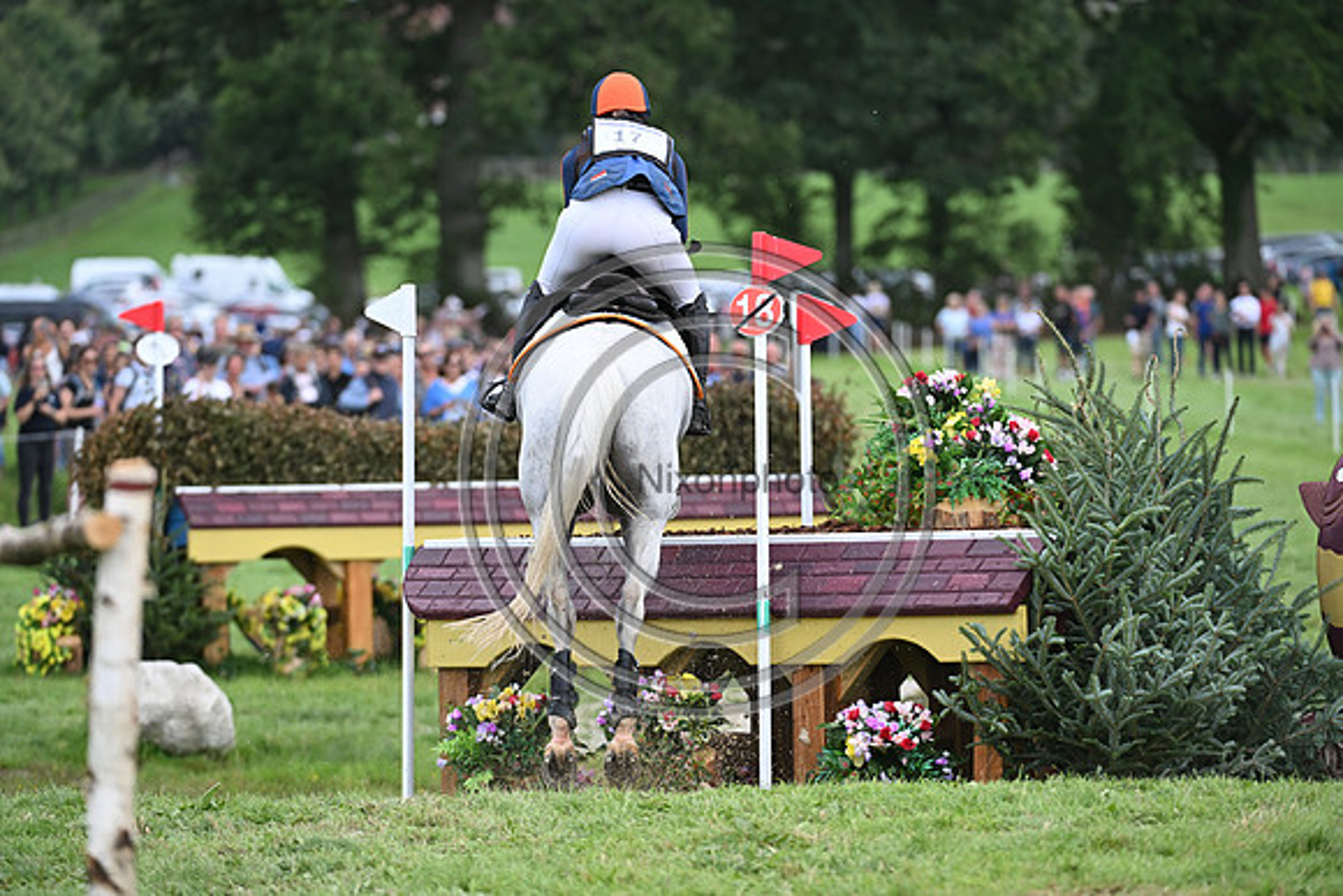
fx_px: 10074
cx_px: 672
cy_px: 448
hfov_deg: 7.6
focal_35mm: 270
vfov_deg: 5.1
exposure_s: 1/1600
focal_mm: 270
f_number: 5
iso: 800
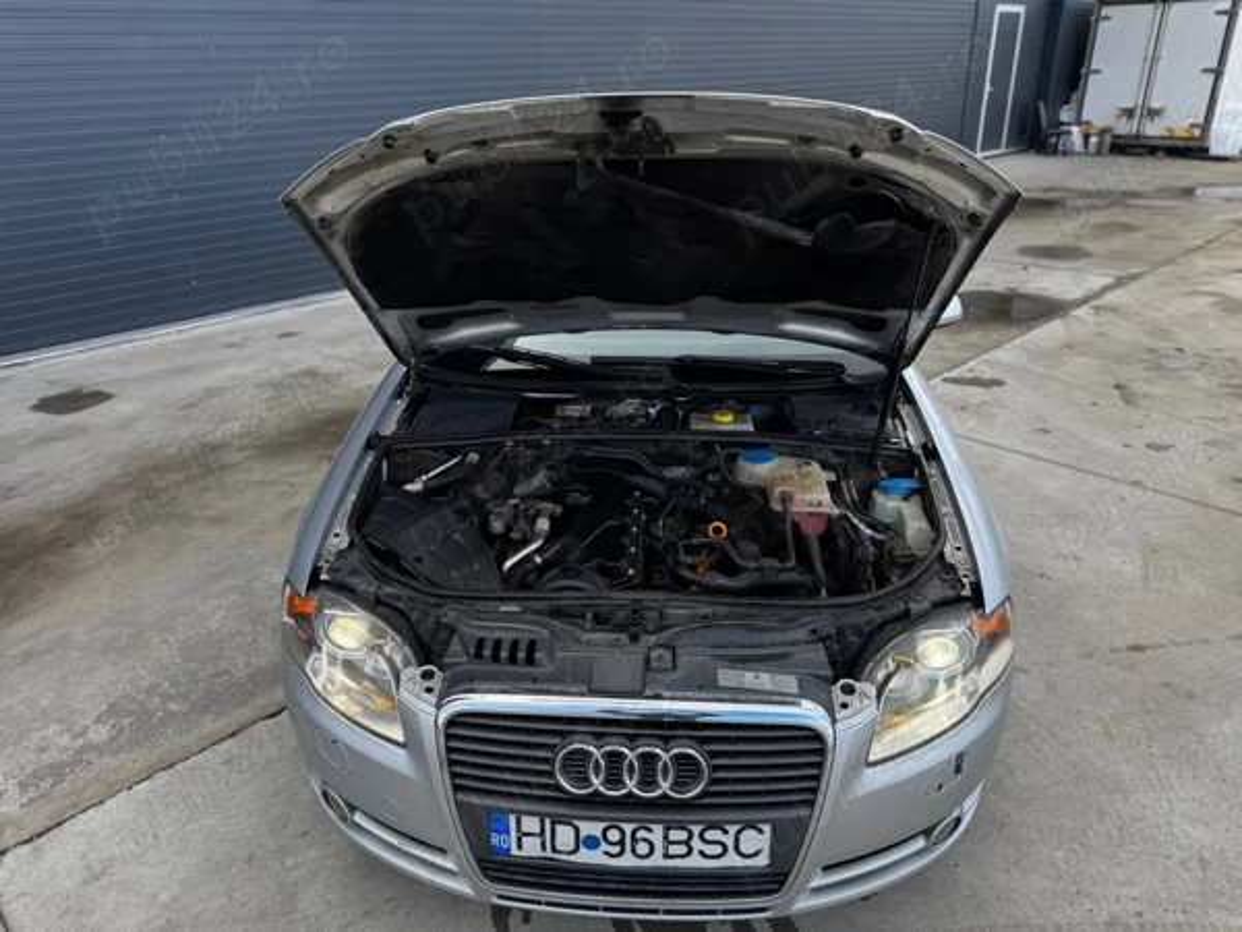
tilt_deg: -25.4
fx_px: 861
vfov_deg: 56.8
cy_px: 466
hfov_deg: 71.6
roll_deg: +2.0
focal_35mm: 24
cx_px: 621
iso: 80
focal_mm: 6.76
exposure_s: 1/544
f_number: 1.78
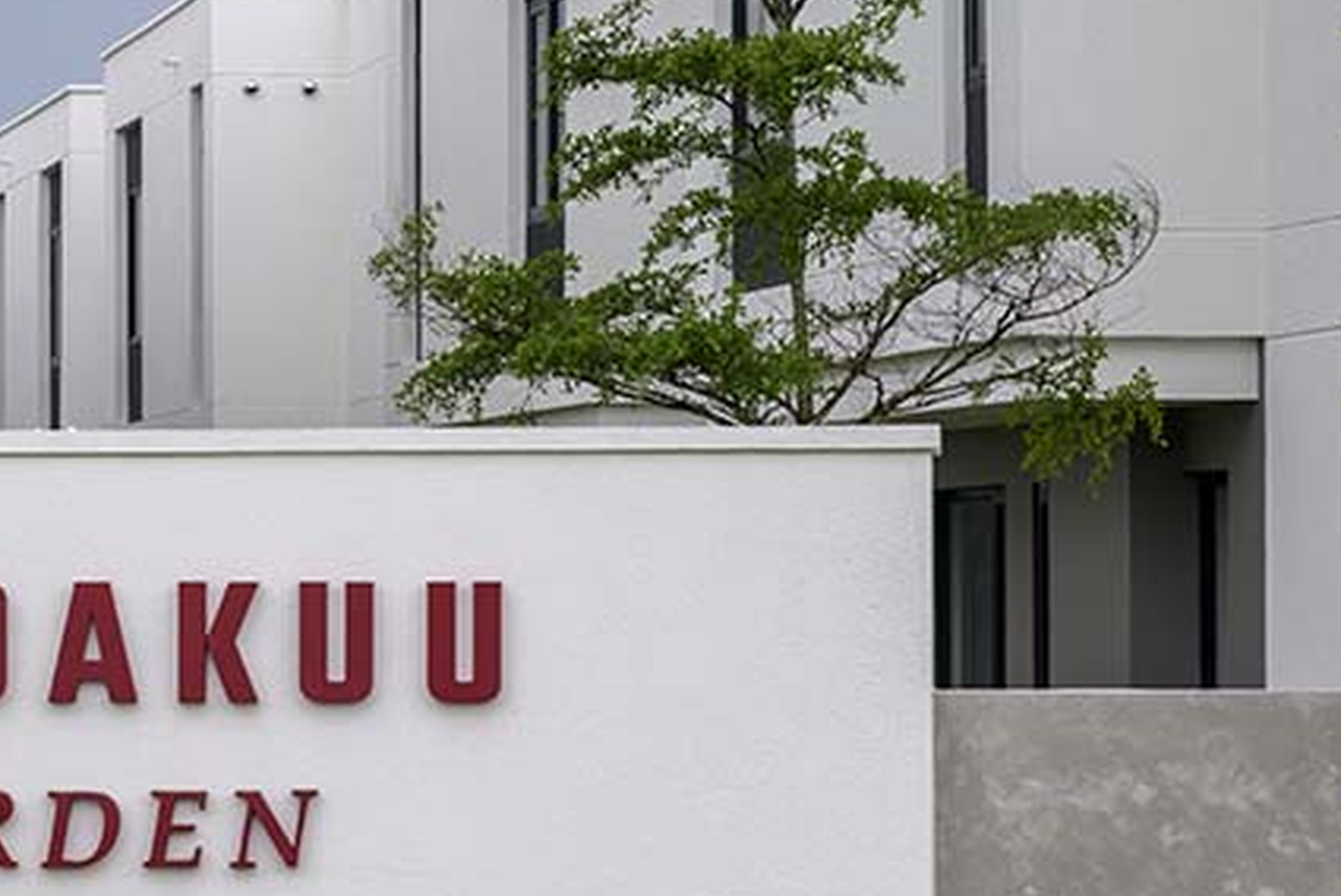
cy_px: 584
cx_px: 174
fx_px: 5889
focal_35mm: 158
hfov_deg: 12.9
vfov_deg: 8.7
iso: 140
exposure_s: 1/320
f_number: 9
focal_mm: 70
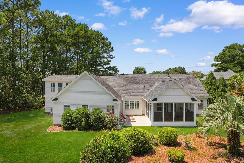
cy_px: 82
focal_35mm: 22
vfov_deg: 57.2
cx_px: 122
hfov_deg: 78.6
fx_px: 149
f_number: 2.8
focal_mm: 8.38
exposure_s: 1/240
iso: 100
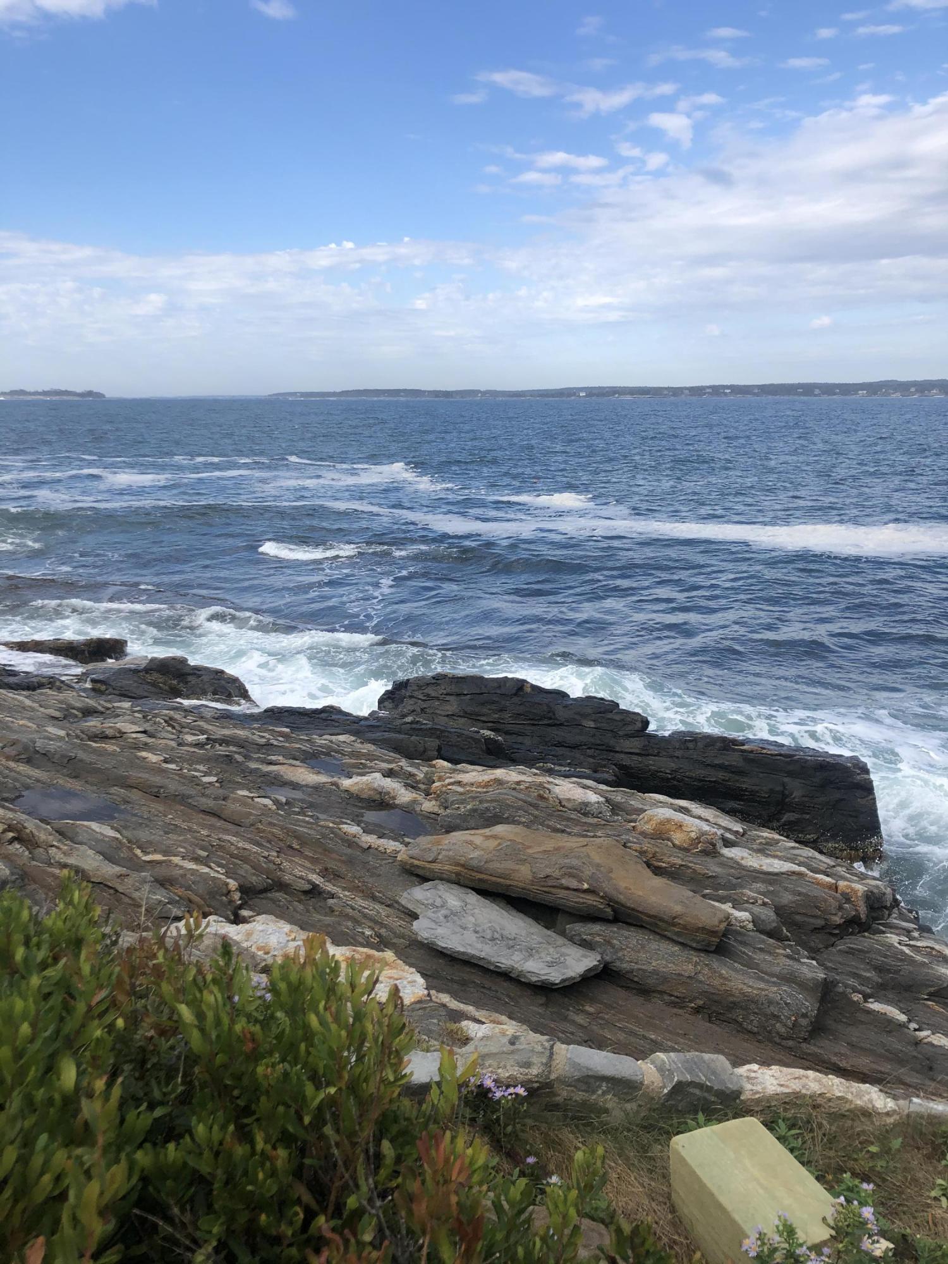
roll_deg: -0.1
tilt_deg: -12.8
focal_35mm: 28
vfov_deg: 63.4
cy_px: 632
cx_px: 474
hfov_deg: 49.7
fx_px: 1022
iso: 20
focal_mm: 3.99
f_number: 1.8
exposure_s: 1/1263
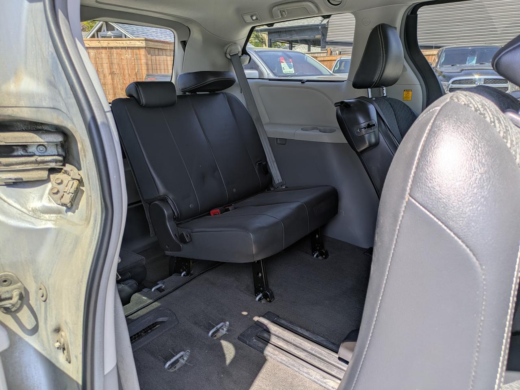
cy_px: 195
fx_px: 376
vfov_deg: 54.9
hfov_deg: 69.4
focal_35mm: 25
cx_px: 260
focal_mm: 5.43
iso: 38
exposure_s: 1/461
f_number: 1.89
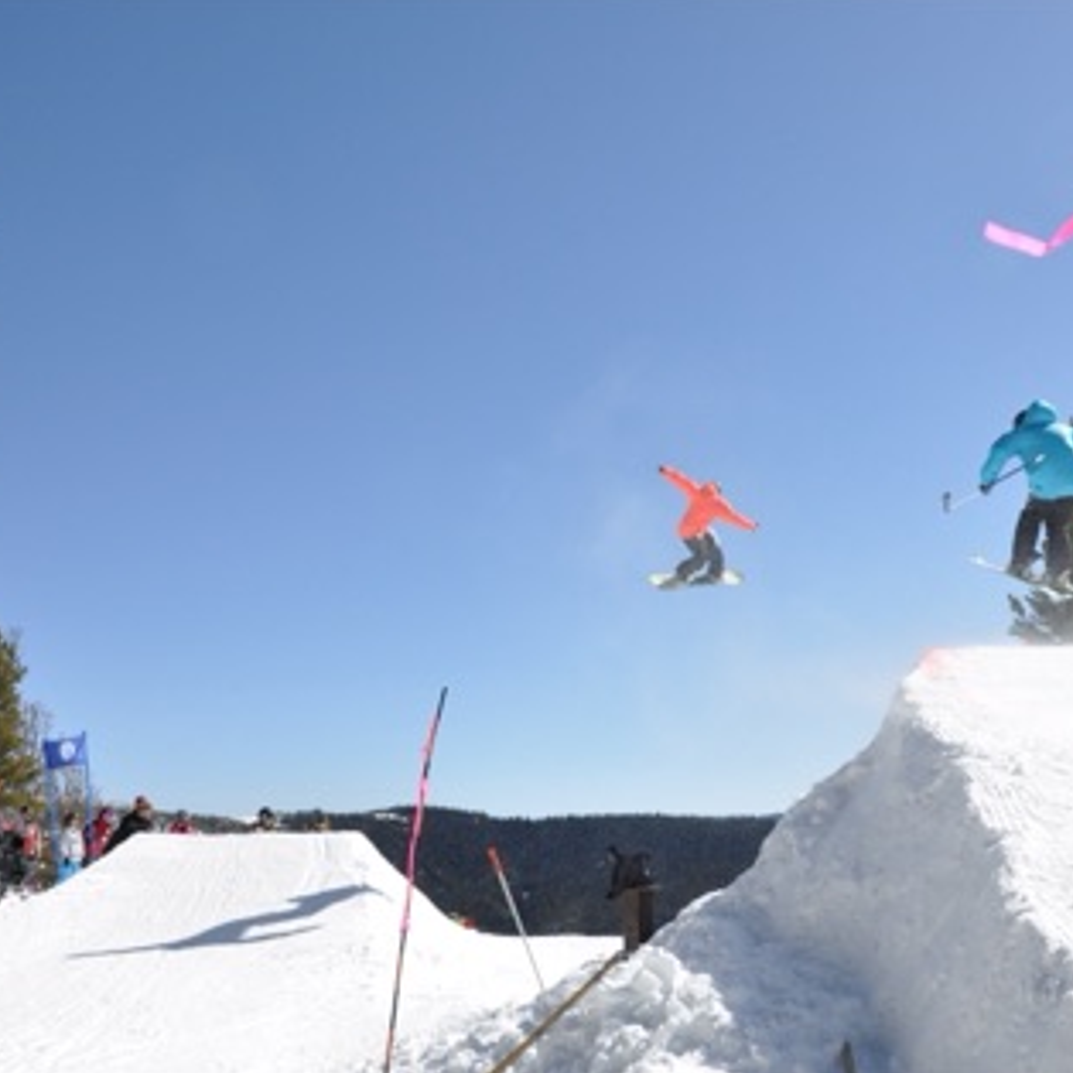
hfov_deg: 46.9
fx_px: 1227
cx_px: 660
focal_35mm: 35
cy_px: 535
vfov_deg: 47.2
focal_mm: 18
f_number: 11
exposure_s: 1/500
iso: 200
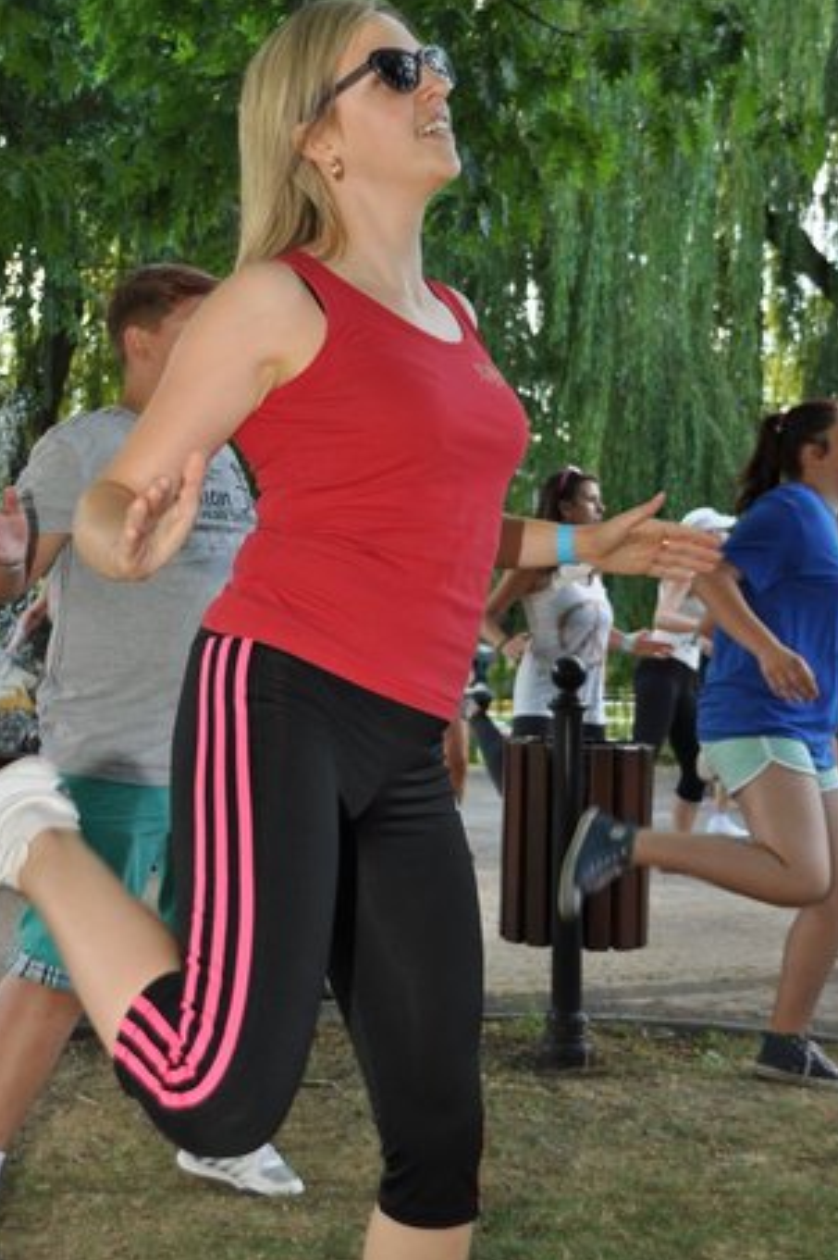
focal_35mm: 58
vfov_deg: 34.5
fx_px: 2028
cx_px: 354
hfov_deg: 23.3
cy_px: 618
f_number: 4.2
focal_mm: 32
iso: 200
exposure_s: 1/125
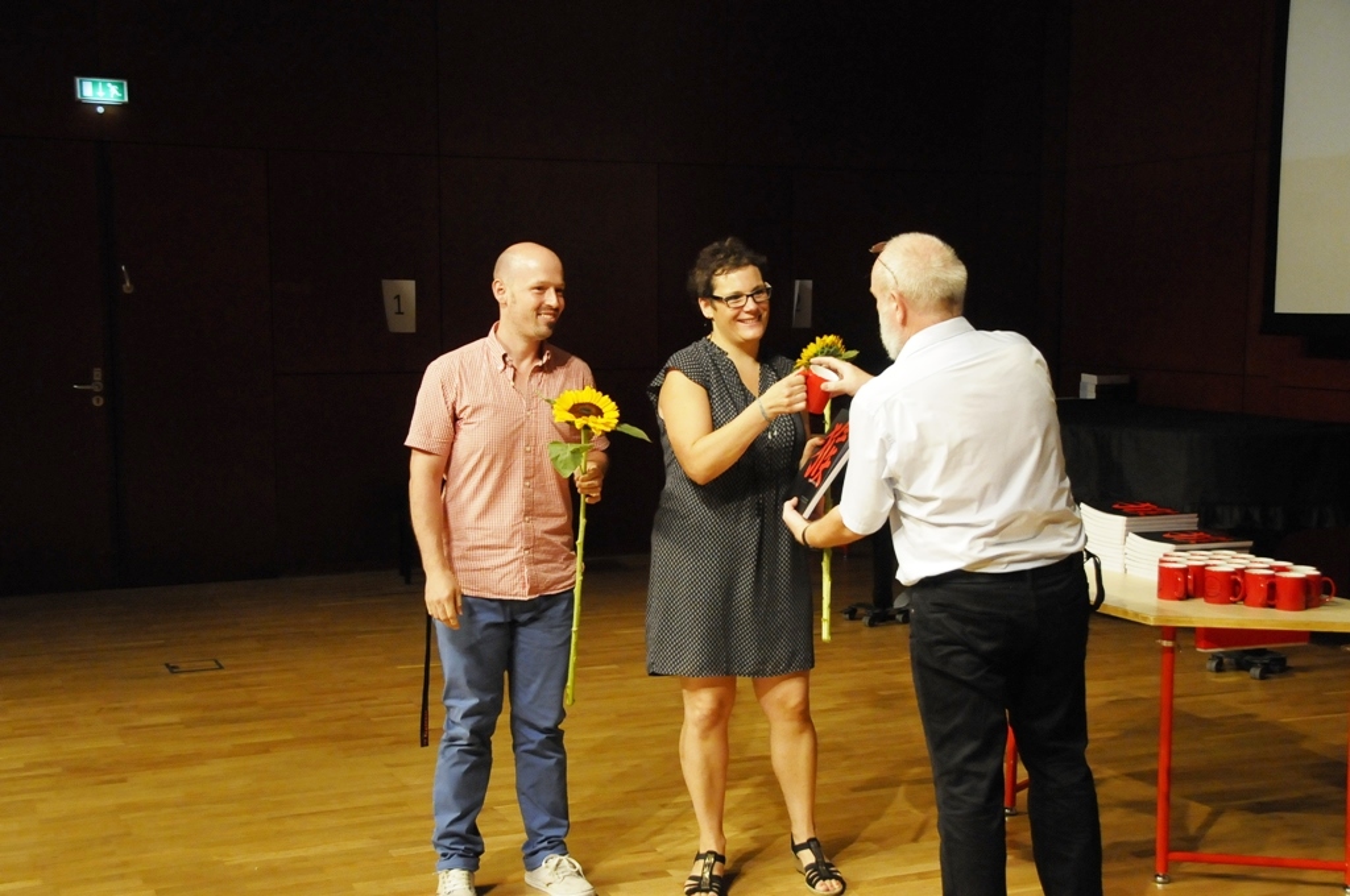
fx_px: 1798
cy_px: 448
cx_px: 675
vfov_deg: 28.0
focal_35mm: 48
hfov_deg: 41.2
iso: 3200
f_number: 5
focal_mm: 32
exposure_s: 1/250
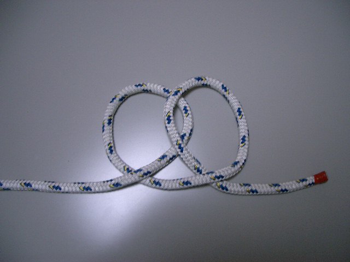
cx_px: 175
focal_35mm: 35
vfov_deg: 40.7
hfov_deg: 52.6
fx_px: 354
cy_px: 131
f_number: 2.6
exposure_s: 1/60
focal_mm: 5.8
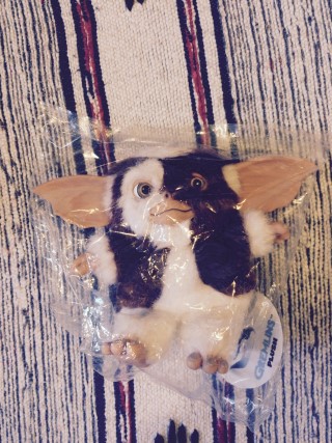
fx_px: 371
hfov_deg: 48.2
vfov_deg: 61.7
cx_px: 166
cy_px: 222
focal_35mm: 29
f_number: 2.2
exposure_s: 1/30
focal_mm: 4.15
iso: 200
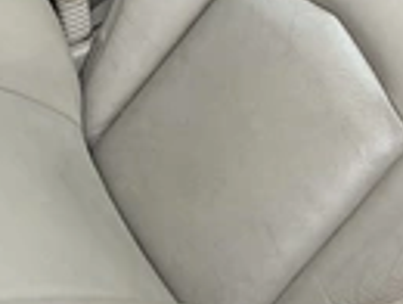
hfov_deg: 22.2
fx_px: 1003
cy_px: -152
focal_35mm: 86
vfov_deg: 15.8
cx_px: 40
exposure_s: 1/122
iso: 25
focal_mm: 3
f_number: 1.8
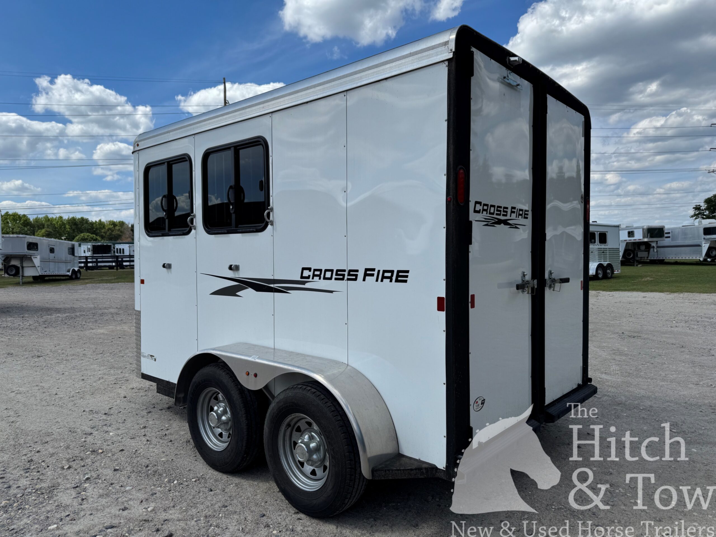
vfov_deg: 56.8
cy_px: 268
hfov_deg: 71.6
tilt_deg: -0.9
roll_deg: +0.4
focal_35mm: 24
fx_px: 496
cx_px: 358
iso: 80
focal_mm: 6.76
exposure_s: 1/5814
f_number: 1.78
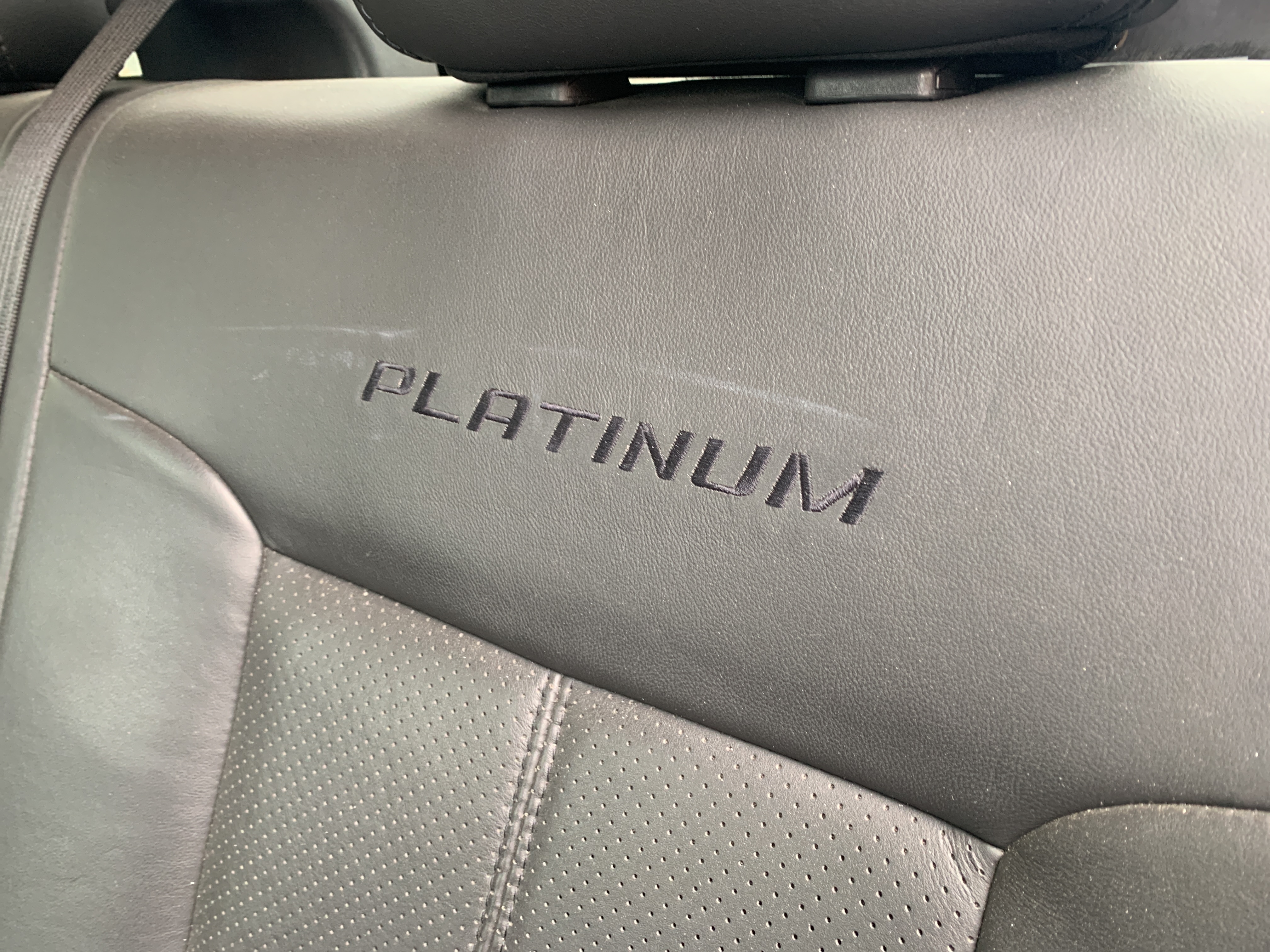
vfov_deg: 53.1
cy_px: 476
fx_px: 954
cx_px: 635
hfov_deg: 67.3
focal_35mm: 26
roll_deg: -0.2
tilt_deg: -21.9
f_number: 1.8
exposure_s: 1/60
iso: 125
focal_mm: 4.25
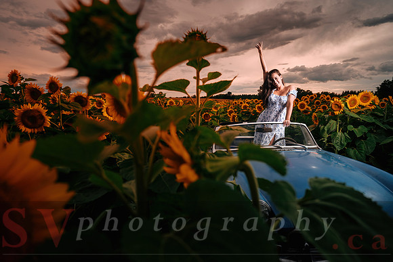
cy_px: 131
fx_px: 278
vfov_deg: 50.4
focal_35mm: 26
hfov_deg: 70.4
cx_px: 196
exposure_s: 1/200
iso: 64
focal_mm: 25.5
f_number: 4
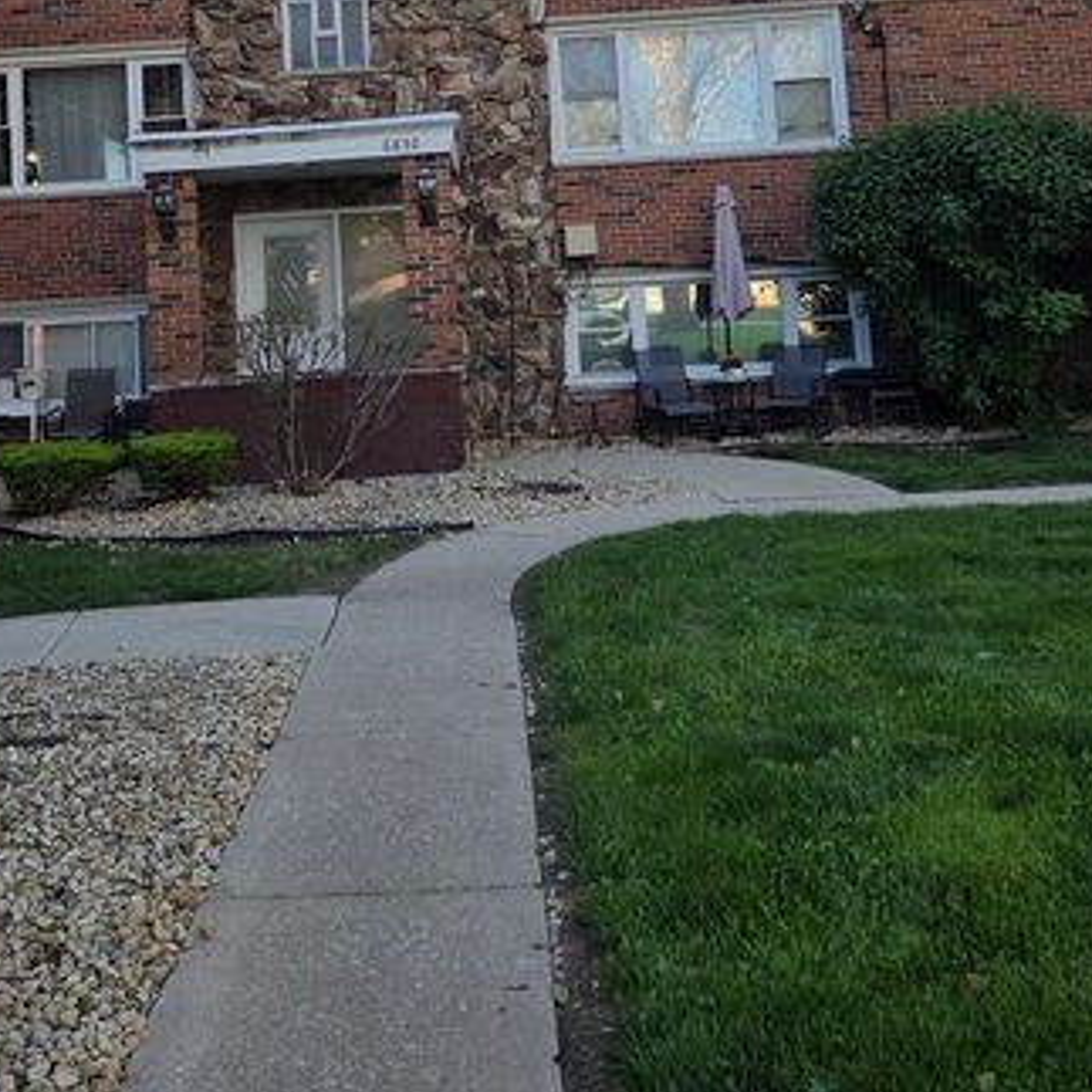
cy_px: 137
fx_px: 1499
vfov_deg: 37.7
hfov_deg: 39.9
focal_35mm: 42
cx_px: 470
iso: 80
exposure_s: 1/1946
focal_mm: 5.4
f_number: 1.8
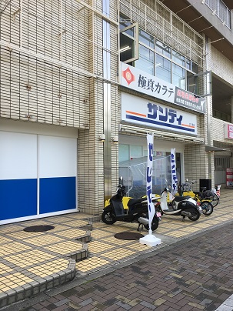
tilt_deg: +2.7
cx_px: 116
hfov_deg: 48.2
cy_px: 156
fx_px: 260
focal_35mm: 29
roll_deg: -0.1
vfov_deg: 61.7
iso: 25
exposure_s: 1/565
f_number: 2.2
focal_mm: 4.15
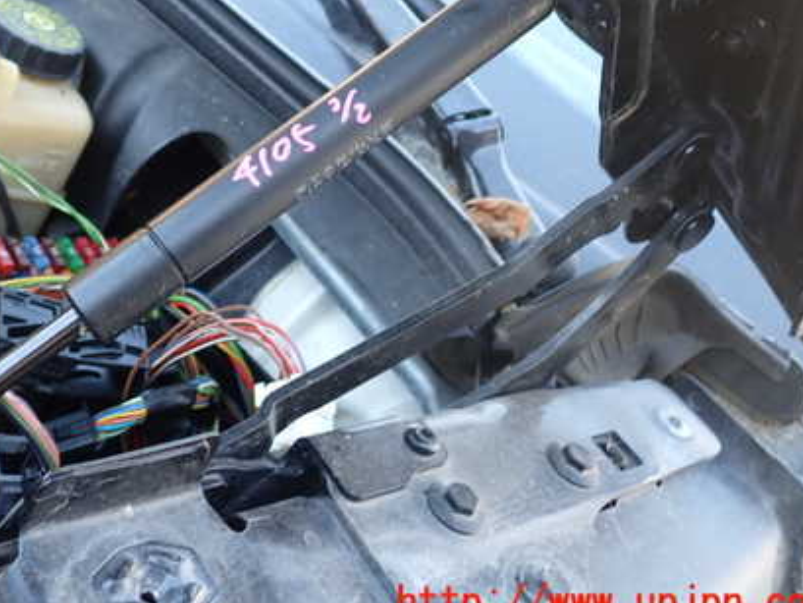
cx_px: 251
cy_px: 187
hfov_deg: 42.2
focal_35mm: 44
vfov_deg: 32.5
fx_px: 1021
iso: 160
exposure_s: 1/60
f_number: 2.3
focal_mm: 5.4
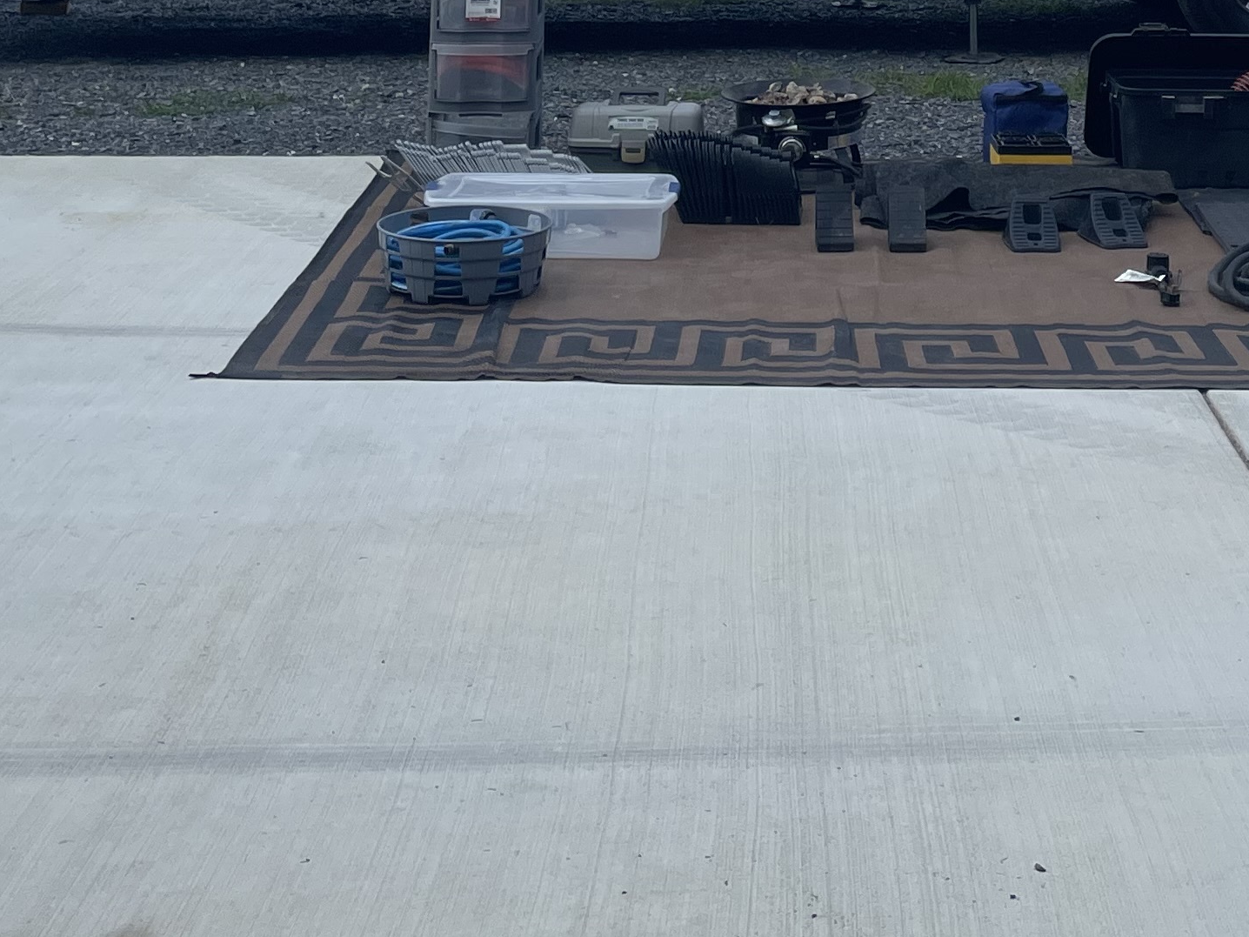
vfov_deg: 18.4
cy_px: -375
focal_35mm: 73
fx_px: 2634
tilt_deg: +3.5
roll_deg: -0.5
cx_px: 831
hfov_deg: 26.5
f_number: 1.6
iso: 50
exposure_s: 1/3861
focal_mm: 4.2
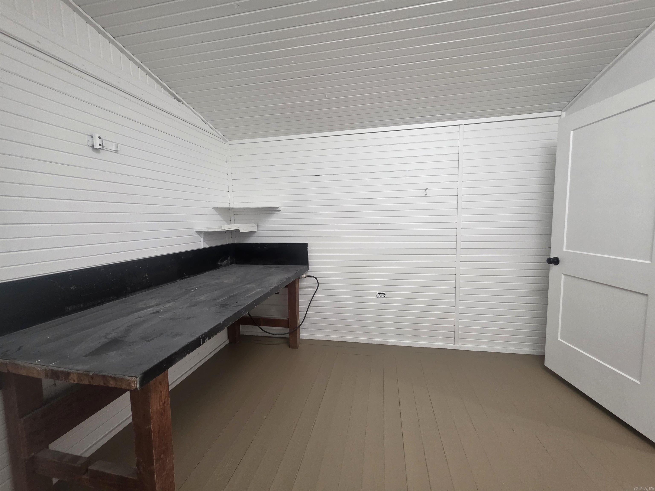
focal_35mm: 13
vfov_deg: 89.9
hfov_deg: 106.2
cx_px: 328
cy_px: 246
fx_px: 246
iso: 250
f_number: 1.9
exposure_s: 1/120
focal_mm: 2.2
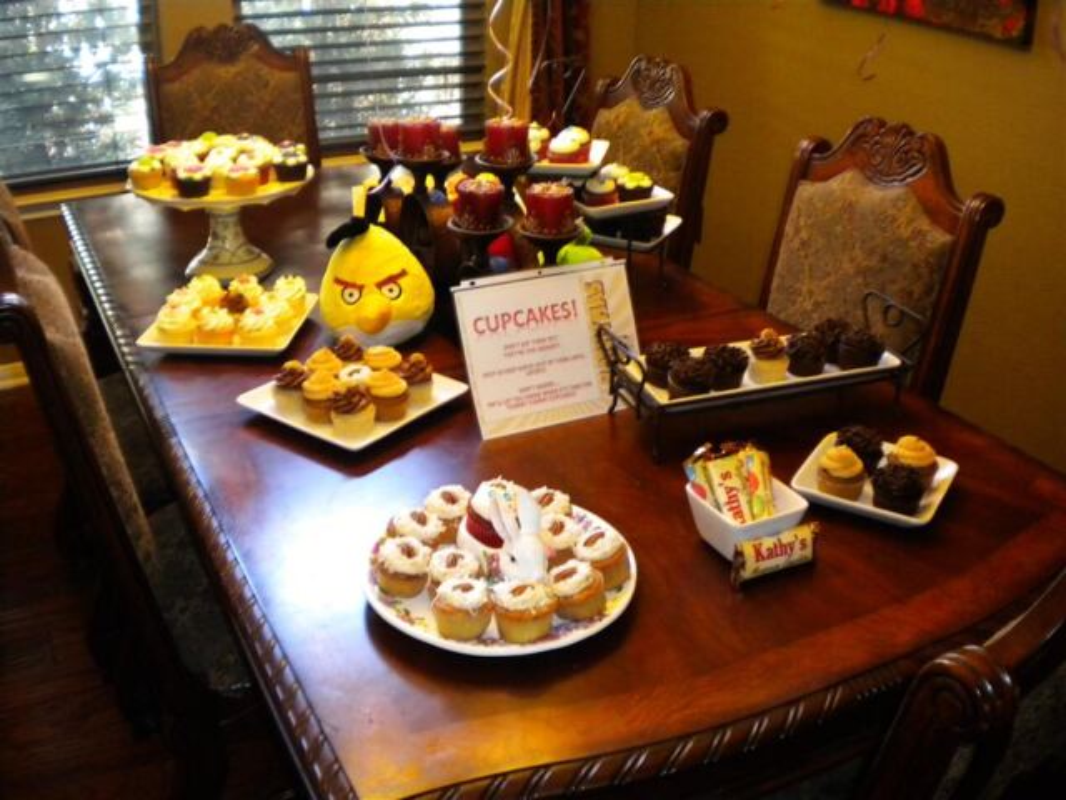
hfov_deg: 52.6
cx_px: 533
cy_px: 400
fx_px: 1078
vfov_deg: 40.7
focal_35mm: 35
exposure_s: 1/11.2
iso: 400
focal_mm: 6.3
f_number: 3.1
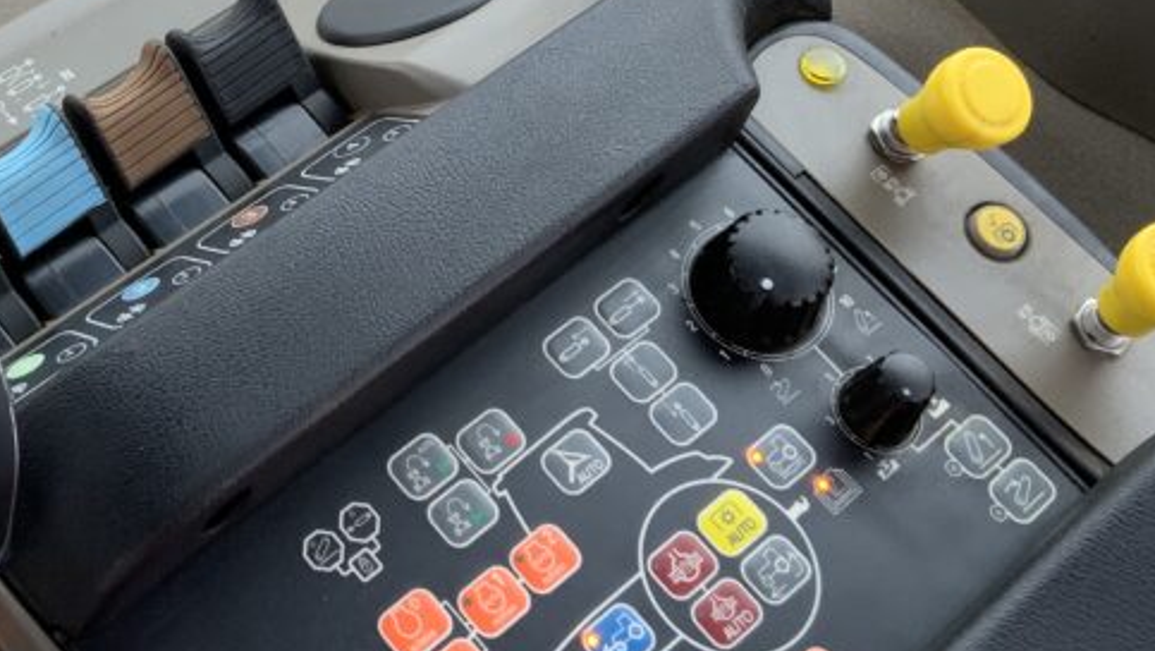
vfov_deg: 17.8
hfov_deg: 30.8
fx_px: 2053
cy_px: 122
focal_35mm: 67
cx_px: 258
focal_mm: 3
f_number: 1.8
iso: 32
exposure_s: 1/122
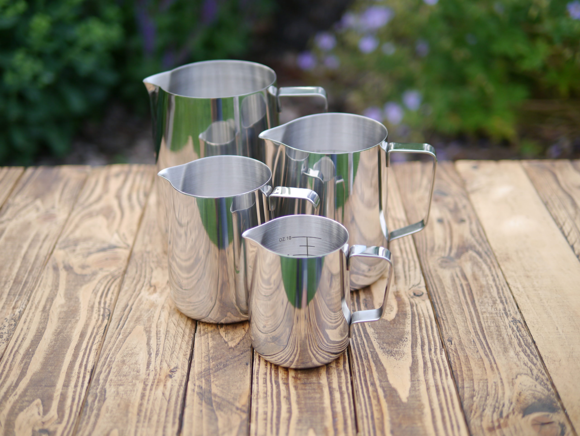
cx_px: 290
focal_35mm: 50
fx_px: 838
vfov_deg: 29.1
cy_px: 218
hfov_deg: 38.2
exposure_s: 1/400
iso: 160
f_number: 1.4
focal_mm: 25
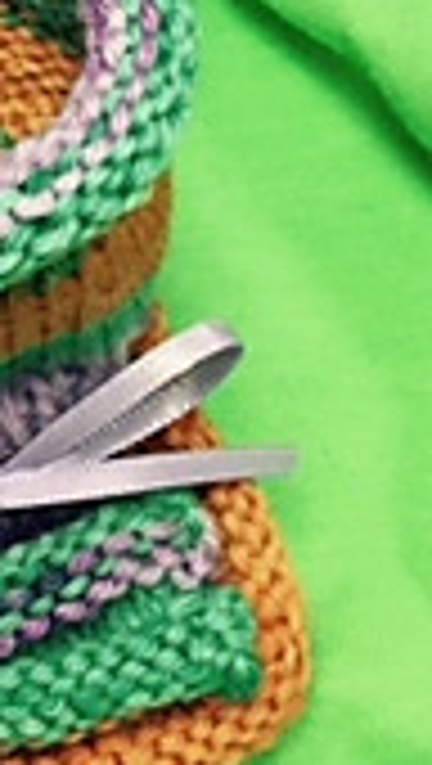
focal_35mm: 119
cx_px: -144
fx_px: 2416
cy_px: -198
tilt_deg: -59.2
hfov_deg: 10.0
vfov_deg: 17.0
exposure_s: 1/30
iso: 32
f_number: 2.2
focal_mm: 4.15
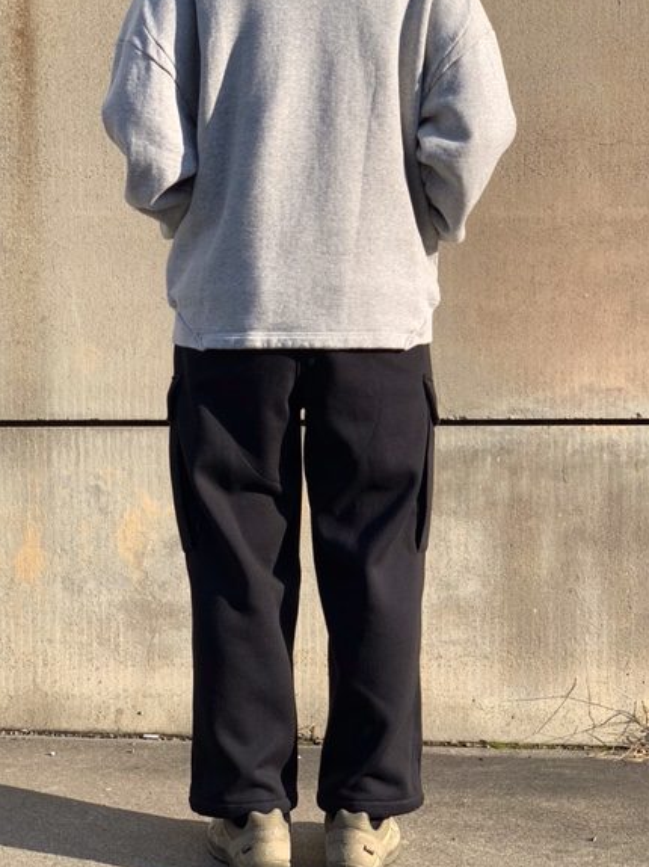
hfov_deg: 25.2
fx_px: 1451
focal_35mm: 58
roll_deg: -0.1
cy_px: 420
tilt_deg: -0.7
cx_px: 312
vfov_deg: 33.2
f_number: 2.4
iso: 16
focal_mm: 6
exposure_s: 1/773
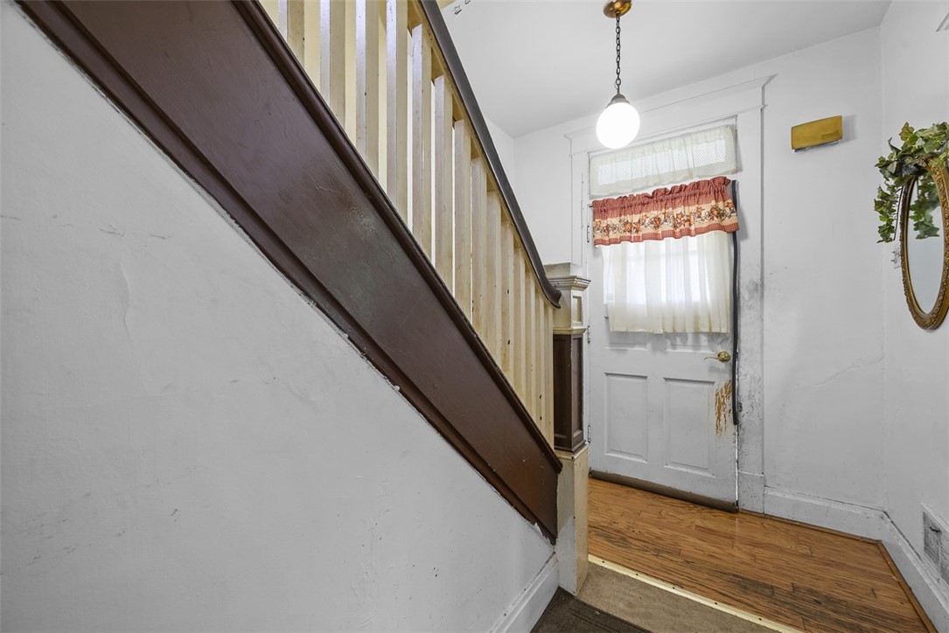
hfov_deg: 104.2
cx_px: 474
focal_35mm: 14
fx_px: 369
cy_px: 316
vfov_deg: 81.2
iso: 400
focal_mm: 14
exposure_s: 1.3
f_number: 8
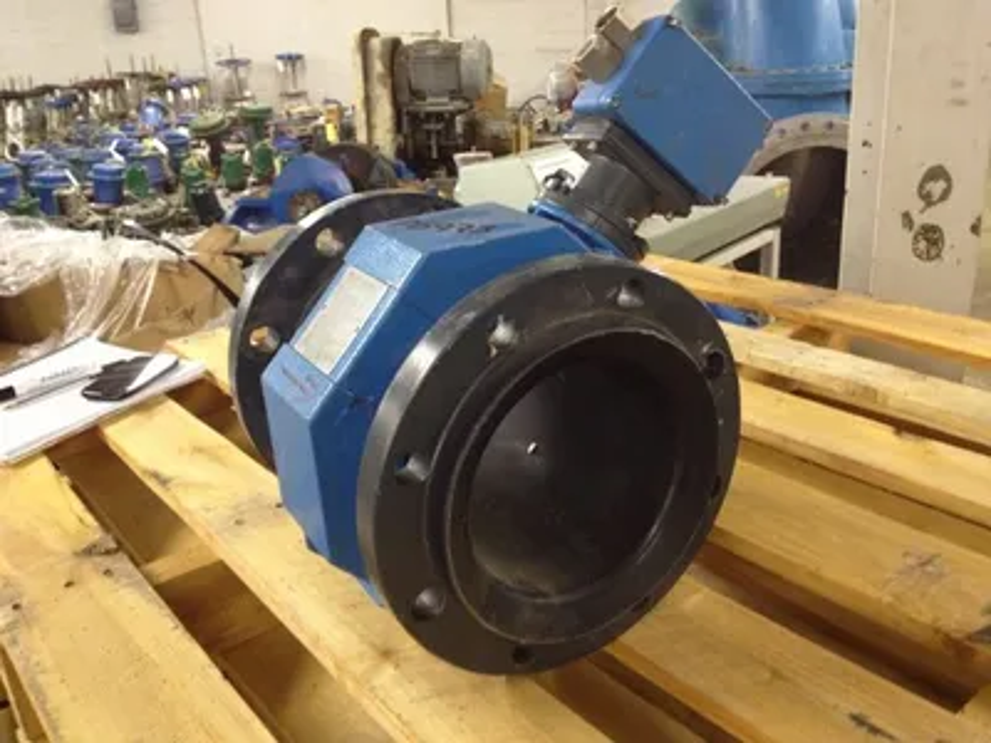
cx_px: 496
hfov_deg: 52.6
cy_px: 372
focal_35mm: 35
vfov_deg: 40.7
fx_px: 1002
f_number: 2.4
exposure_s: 1/20
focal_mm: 4.28
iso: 250
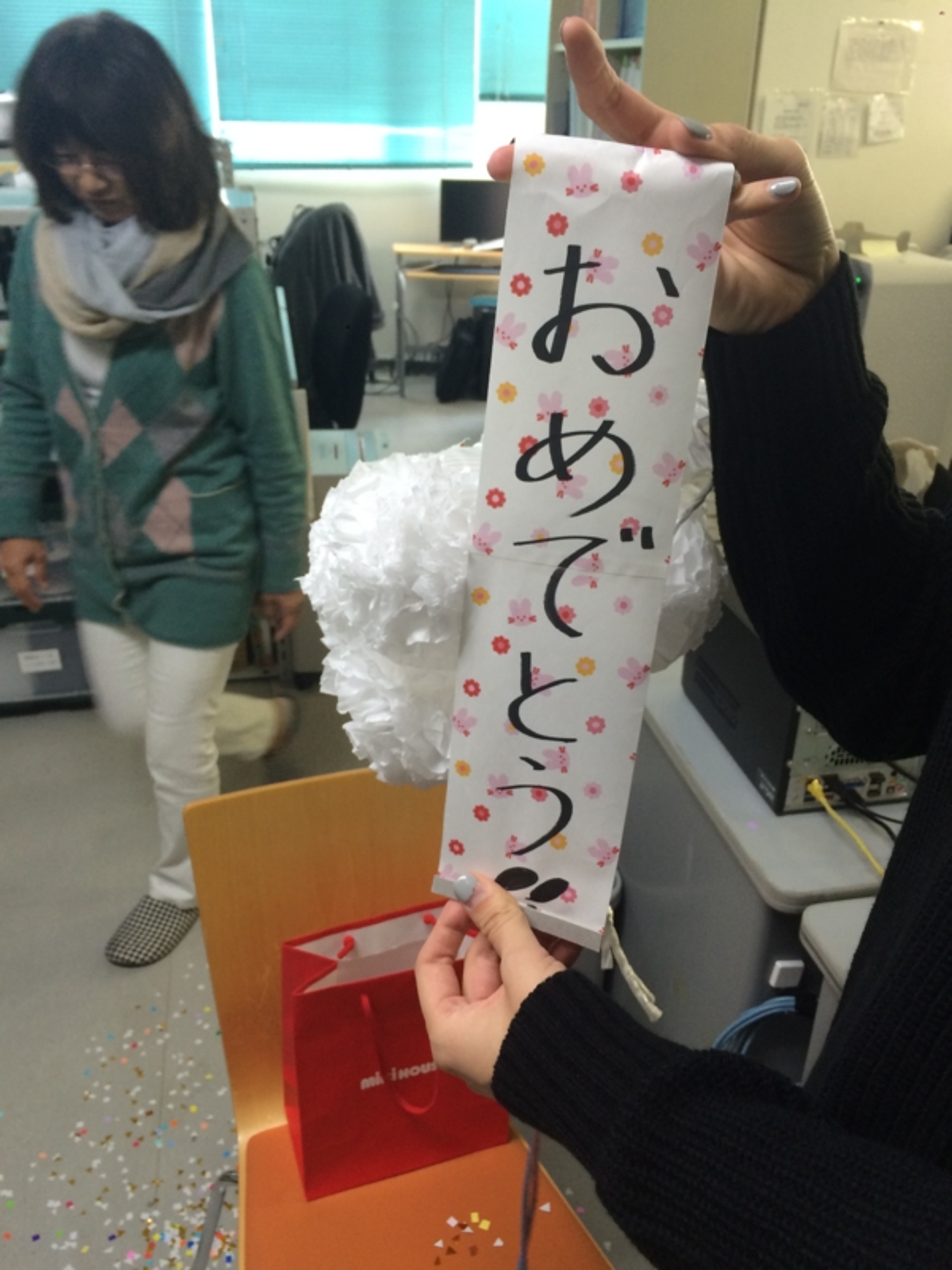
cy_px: 635
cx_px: 476
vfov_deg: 61.7
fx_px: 1063
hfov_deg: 48.2
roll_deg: +0.1
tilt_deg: -28.2
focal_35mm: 29
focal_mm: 4.15
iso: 100
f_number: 2.2
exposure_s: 1/30
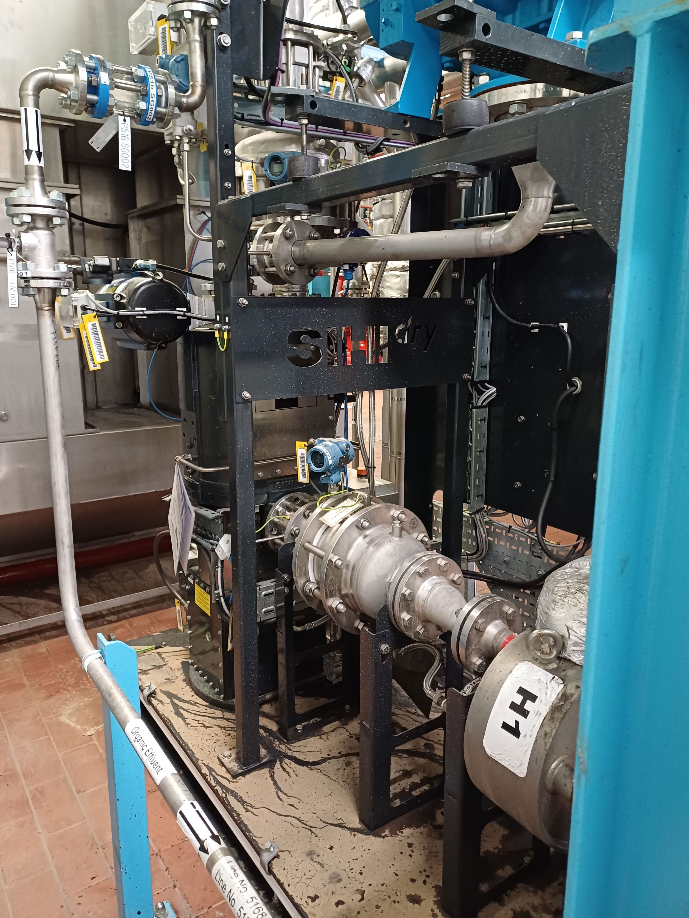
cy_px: 459
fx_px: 663
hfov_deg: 54.9
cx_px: 344
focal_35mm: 25
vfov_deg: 69.4
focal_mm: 4.65
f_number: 1.8
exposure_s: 1/25
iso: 640
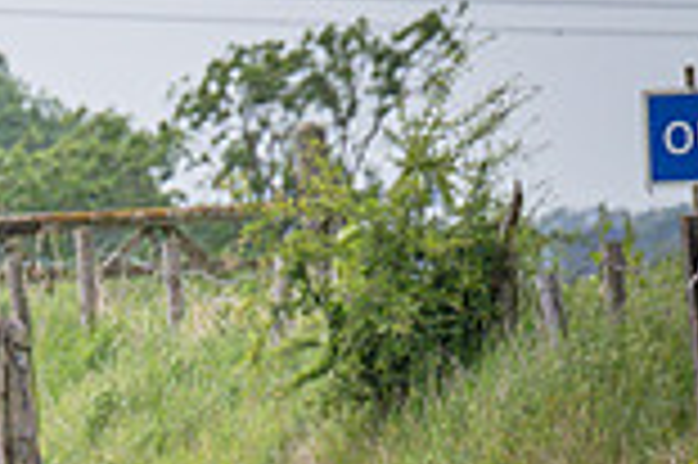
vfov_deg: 1.3
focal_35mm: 1018
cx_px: -371
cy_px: 725
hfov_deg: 2.0
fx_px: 19717
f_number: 4.5
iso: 400
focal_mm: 103
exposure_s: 1/1600
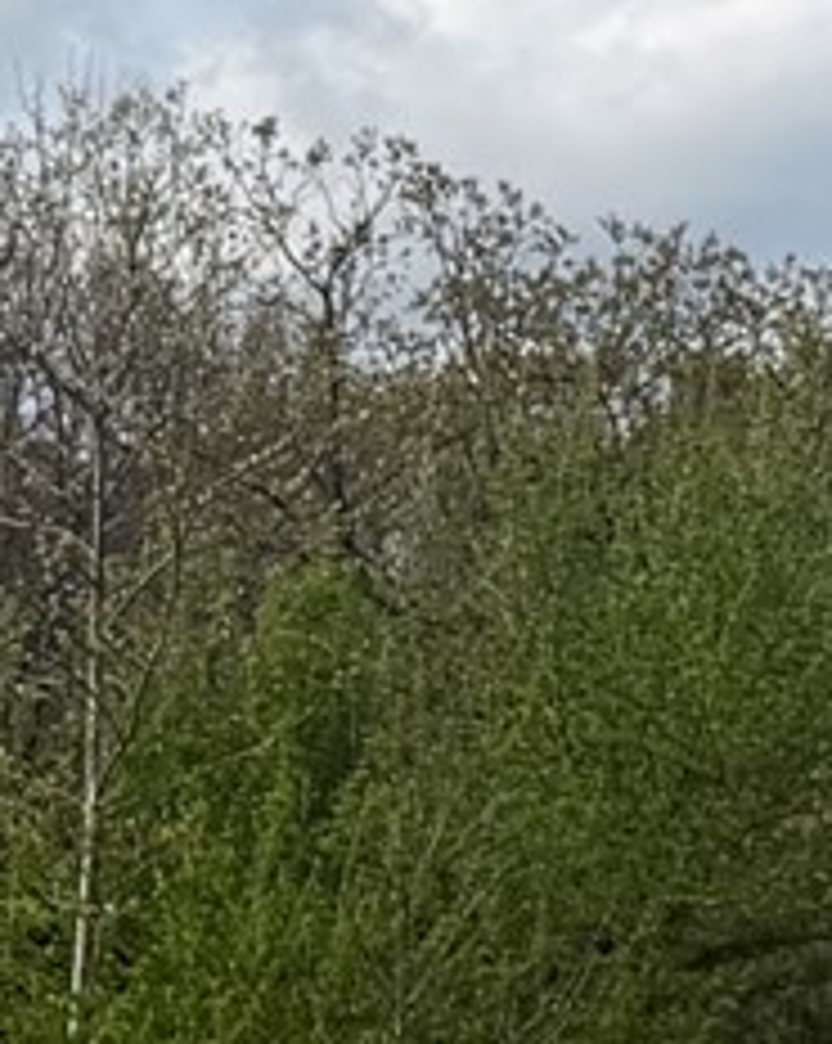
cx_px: 3081
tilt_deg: +5.3
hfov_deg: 6.6
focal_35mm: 194
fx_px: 5983
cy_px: 756
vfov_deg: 10.0
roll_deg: +0.0
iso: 80
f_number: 1.78
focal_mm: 6.76
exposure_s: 1/6173
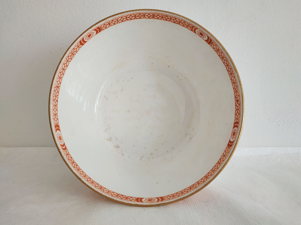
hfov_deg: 71.6
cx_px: 150
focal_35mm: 24
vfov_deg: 56.8
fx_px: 209
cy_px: 112
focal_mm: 3.94
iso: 125
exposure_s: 1/100
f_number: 1.9
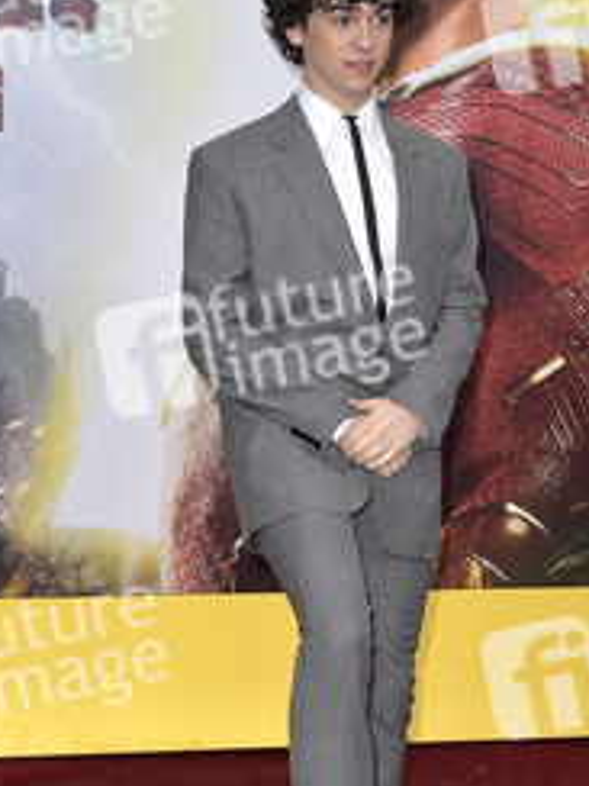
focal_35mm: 63
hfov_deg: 23.2
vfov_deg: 30.6
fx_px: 1429
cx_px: 356
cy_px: 503
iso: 320
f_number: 6.3
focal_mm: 40
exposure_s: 1/250
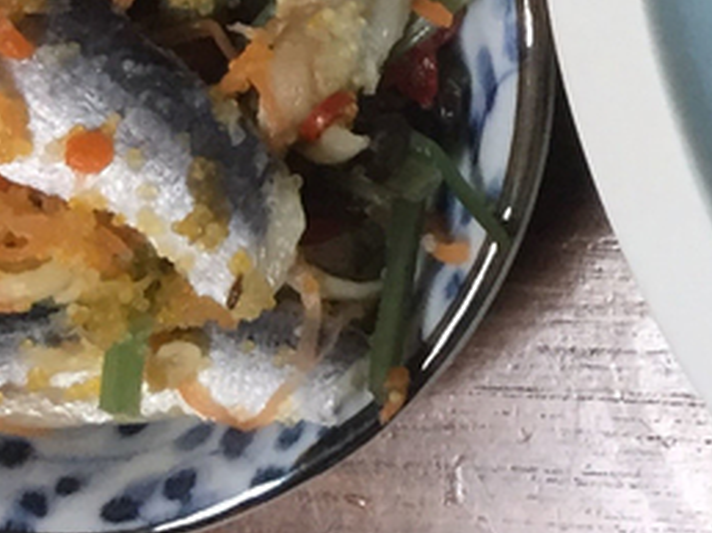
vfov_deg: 10.3
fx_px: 2774
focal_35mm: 135
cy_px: -417
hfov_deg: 12.1
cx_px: 1642
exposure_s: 1/30
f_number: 2.2
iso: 100
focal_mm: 4.15
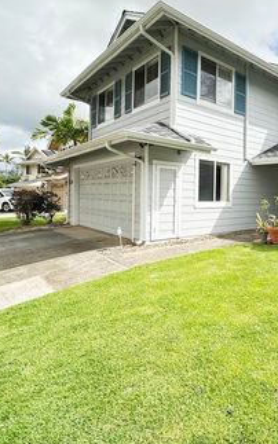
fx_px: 279
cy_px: 199
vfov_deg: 76.9
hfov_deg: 47.8
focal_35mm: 23
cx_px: 248
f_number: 2.2
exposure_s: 1/2132
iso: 50
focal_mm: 2.22
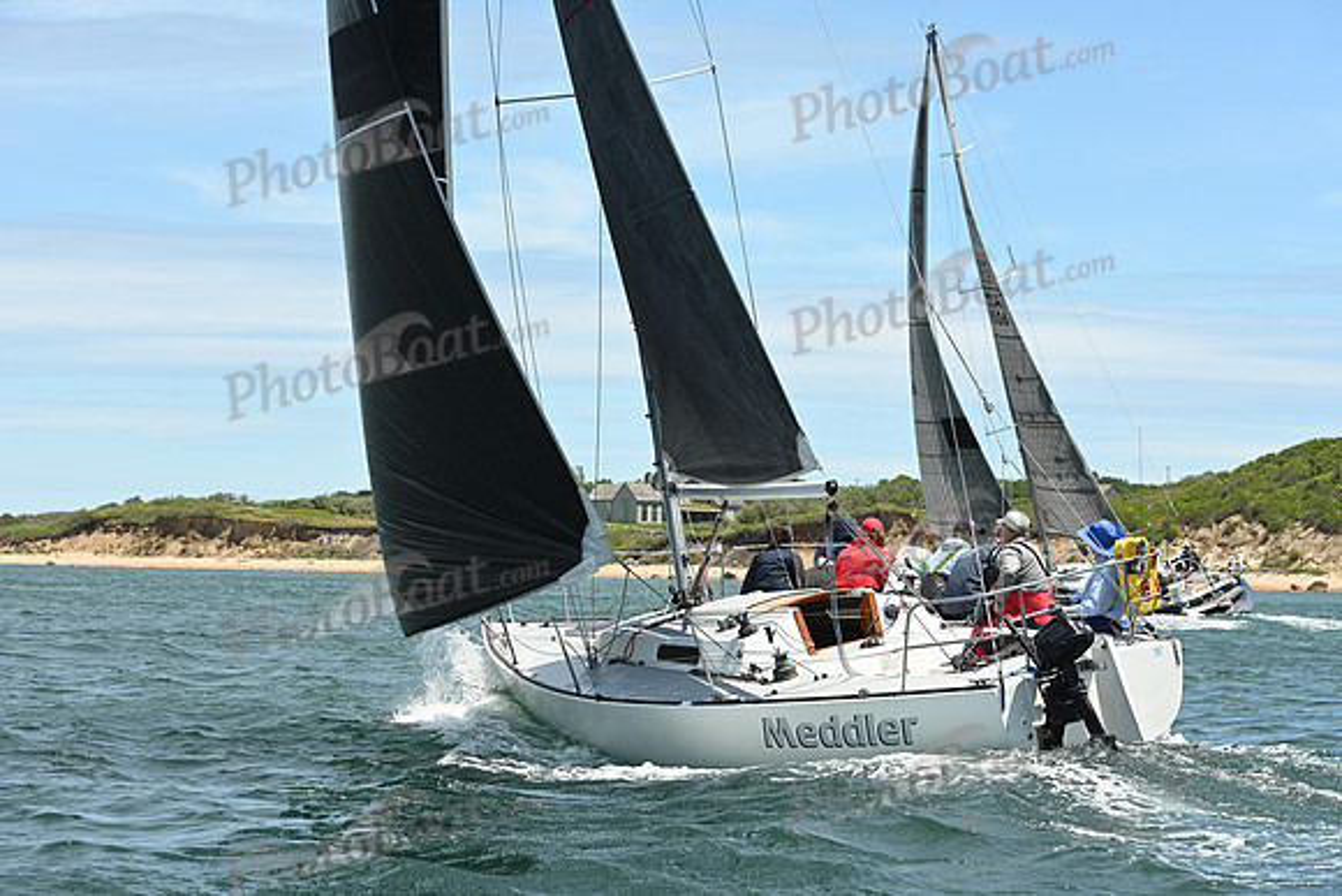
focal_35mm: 86
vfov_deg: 15.9
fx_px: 3206
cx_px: 671
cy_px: 448
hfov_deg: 23.6
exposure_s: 1/1000
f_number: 8
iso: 320
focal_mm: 86
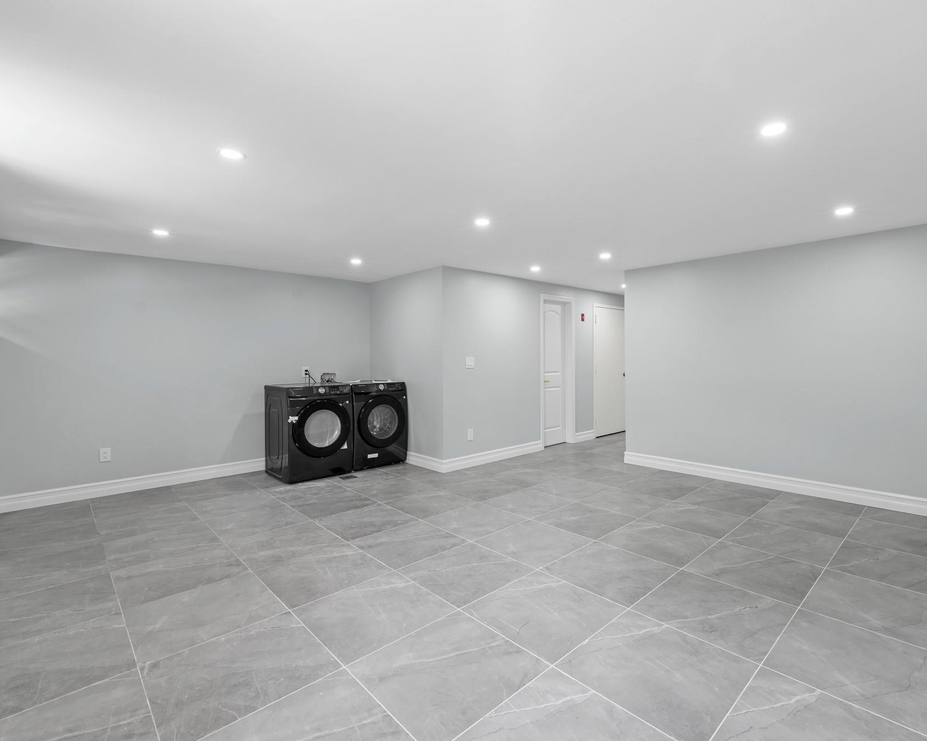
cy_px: 372
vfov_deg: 80.4
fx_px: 439
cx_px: 502
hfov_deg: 92.9
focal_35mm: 16
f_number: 8
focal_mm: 14
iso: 500
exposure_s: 1/5
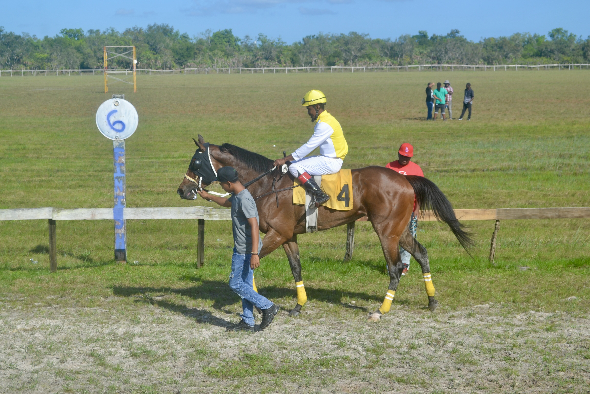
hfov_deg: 24.6
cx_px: 295
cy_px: 197
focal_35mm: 82
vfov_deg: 16.6
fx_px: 1352
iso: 100
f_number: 9
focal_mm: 55
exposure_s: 1/320
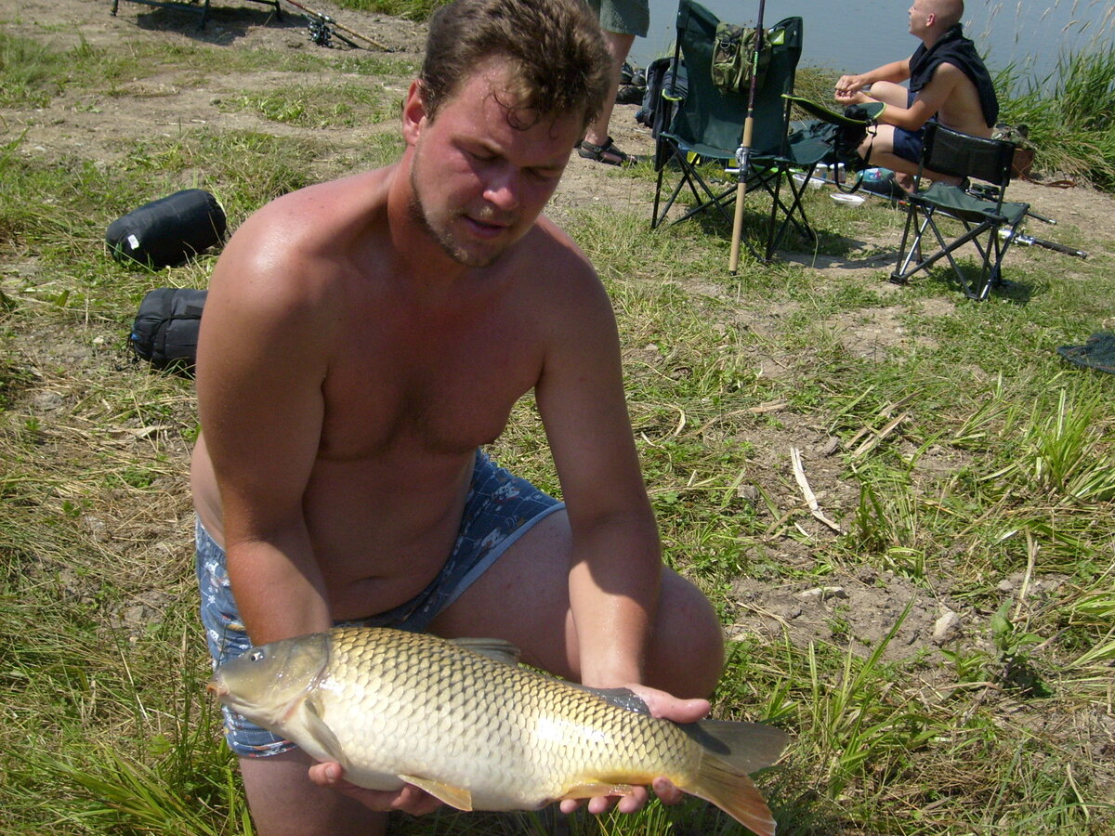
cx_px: 558
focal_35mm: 43
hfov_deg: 43.9
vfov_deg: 33.6
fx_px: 1385
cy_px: 418
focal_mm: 7.2
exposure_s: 1/250
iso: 80
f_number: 7.7
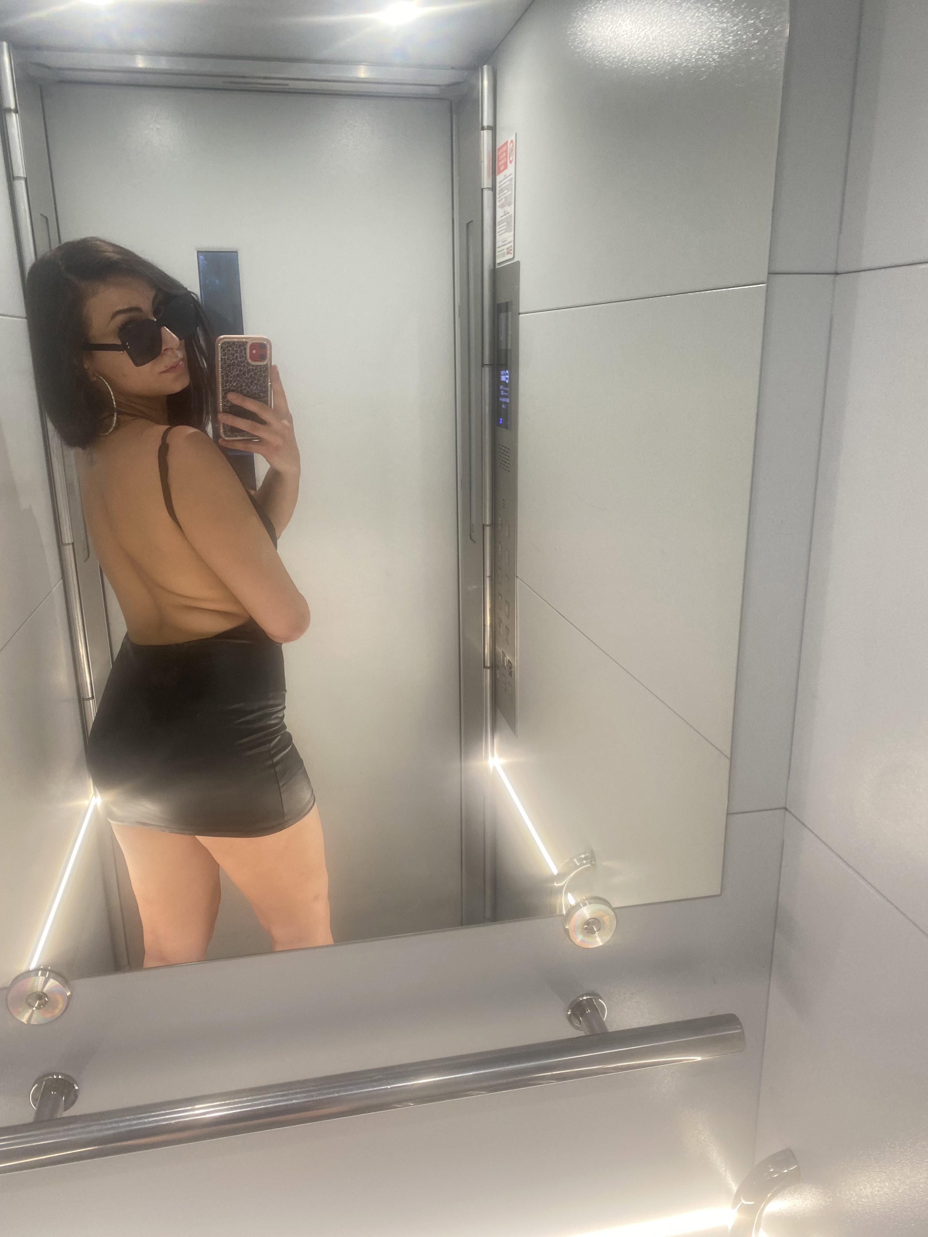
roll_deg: +0.5
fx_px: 929
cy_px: 618
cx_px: 464
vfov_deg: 67.3
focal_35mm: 26
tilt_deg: -17.4
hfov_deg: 53.1
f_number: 1.8
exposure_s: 1/77
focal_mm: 4.25
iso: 100
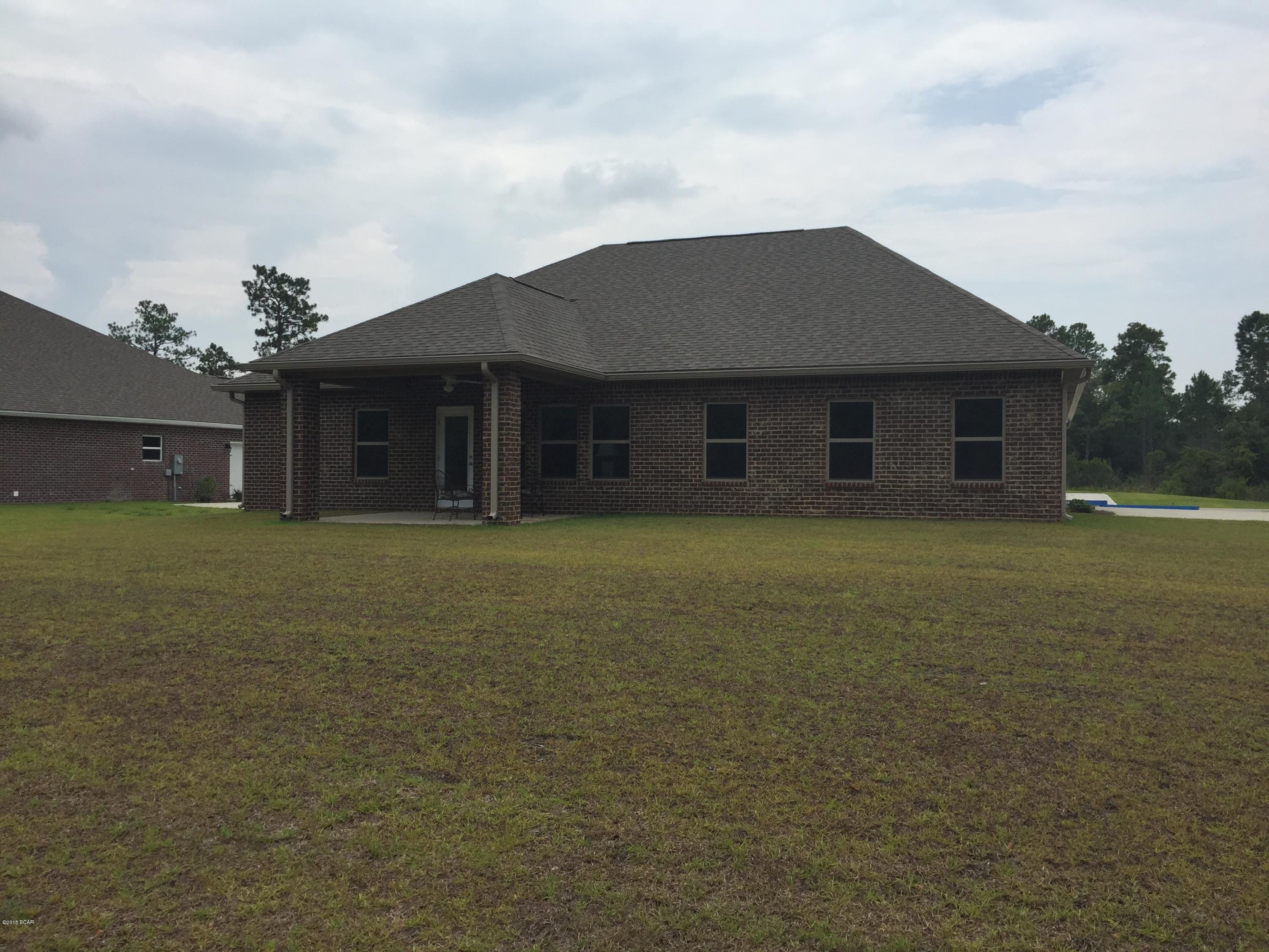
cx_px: 634
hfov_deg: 61.7
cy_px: 476
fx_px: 1063
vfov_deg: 48.2
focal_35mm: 29
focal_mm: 4.15
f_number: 2.2
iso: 32
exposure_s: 1/2825
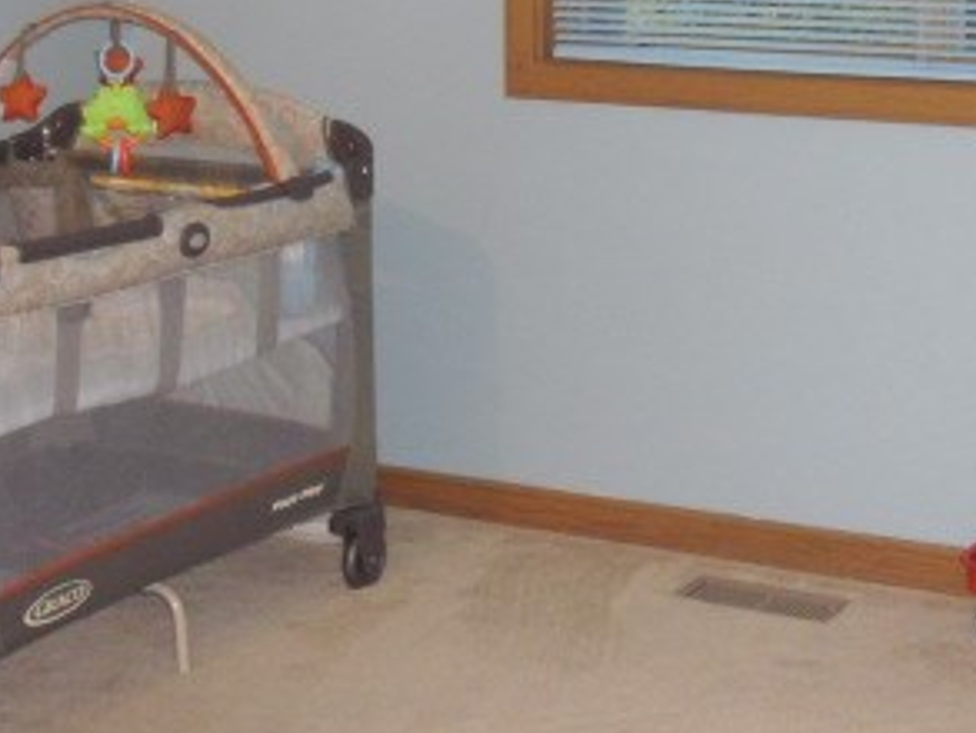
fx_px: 2341
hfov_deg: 23.4
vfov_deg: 17.4
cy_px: 17
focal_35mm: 83
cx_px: 680
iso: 400
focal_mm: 6.2
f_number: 2.8
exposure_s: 1/60
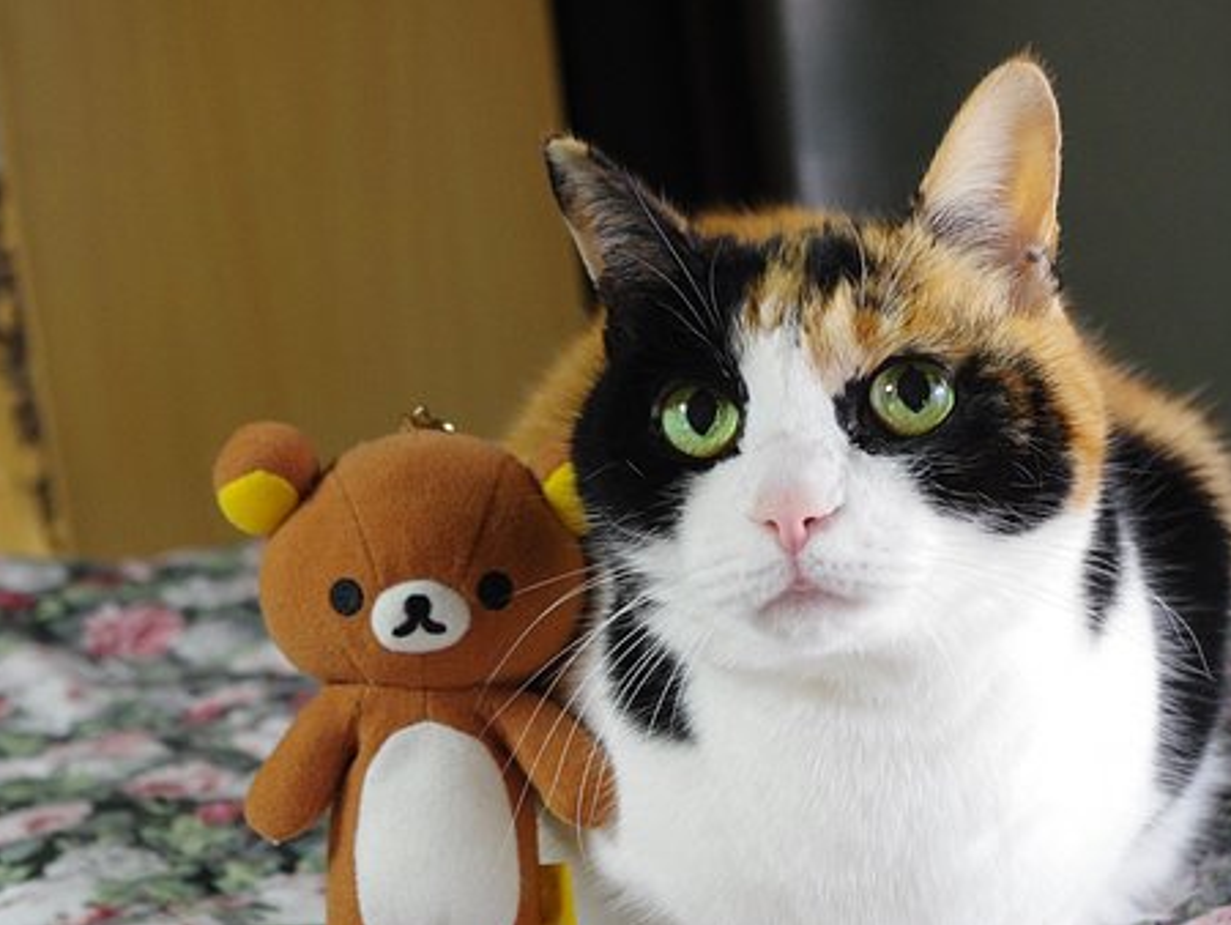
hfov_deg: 23.8
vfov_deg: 18.0
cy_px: 464
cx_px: 605
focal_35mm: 82
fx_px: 2918
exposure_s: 1/30
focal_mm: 50
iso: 3200
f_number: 8
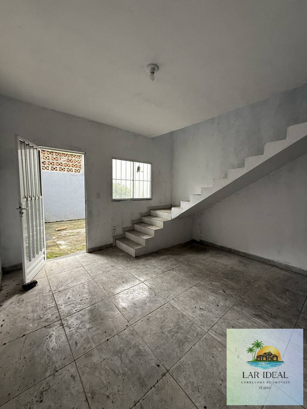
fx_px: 166
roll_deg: -0.9
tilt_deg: -4.1
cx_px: 154
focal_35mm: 14
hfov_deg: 85.7
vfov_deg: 102.1
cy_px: 204
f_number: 2.2
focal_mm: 2.22
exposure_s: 1/99
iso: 320
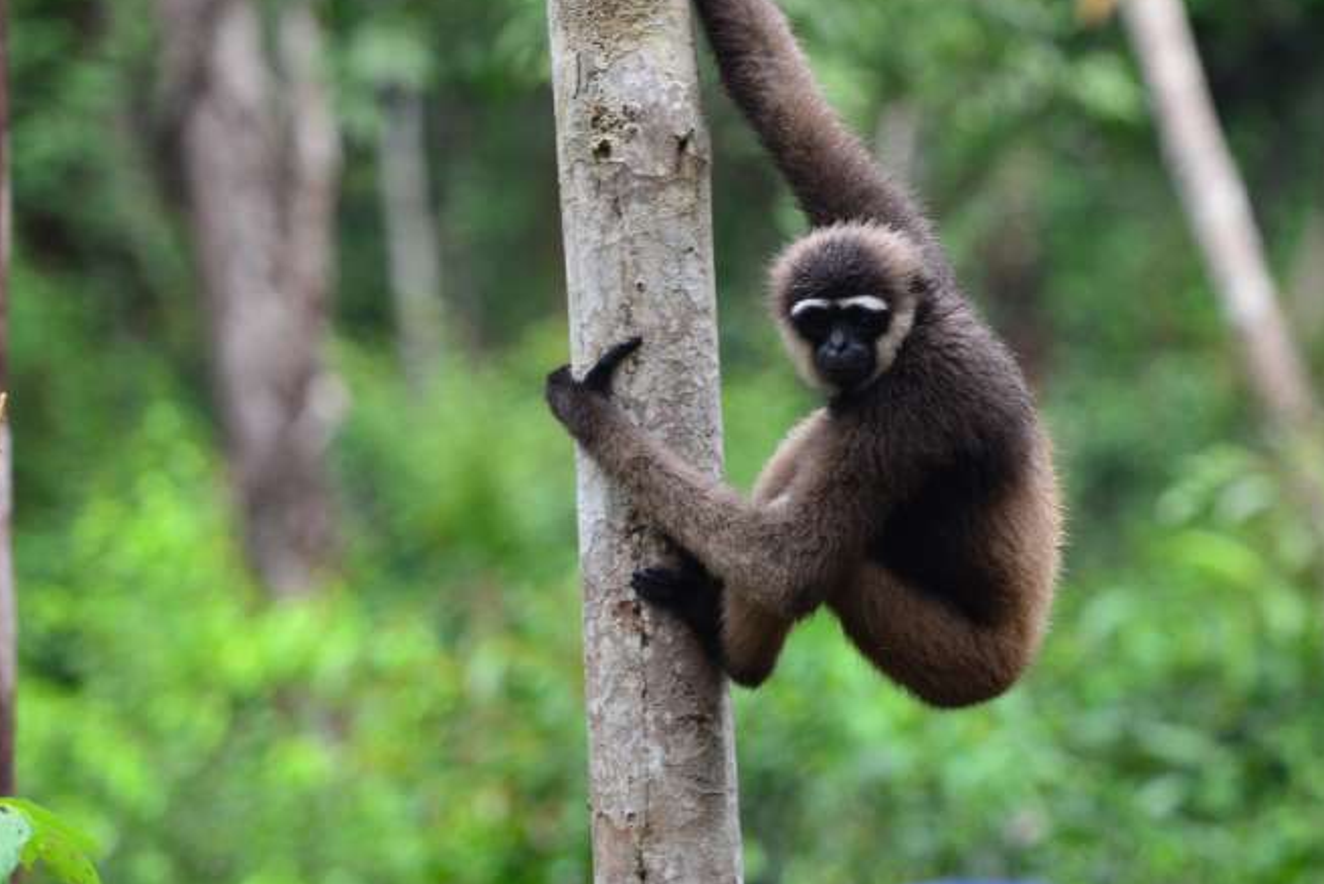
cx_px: 908
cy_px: 375
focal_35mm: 275
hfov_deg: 7.5
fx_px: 10115
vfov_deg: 5.0
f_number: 2.8
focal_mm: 150
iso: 160
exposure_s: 1/160
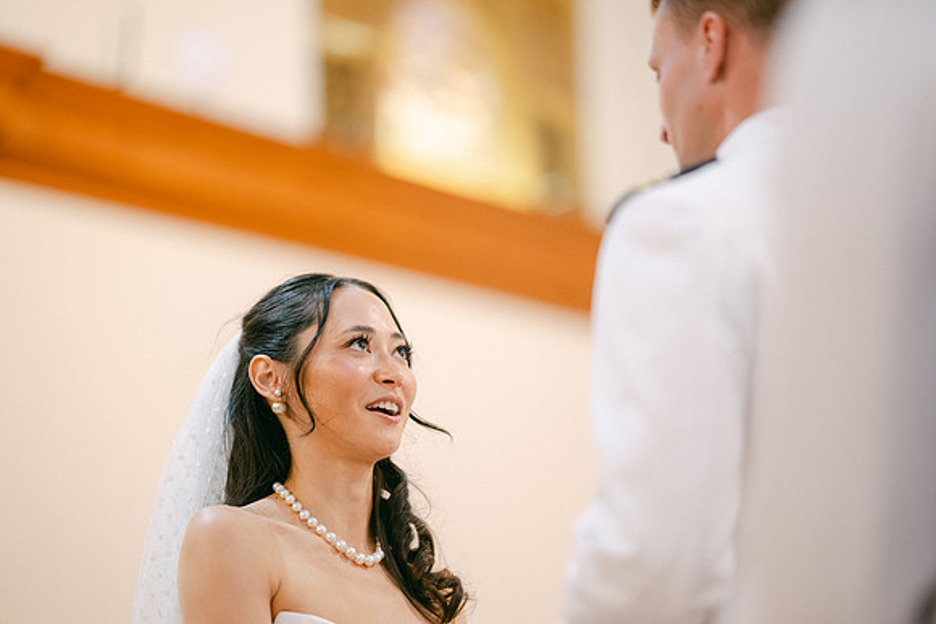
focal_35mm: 105
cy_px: 312
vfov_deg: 13.0
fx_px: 2731
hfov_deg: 19.5
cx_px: 468
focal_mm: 105
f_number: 1.4
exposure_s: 1/125
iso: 800
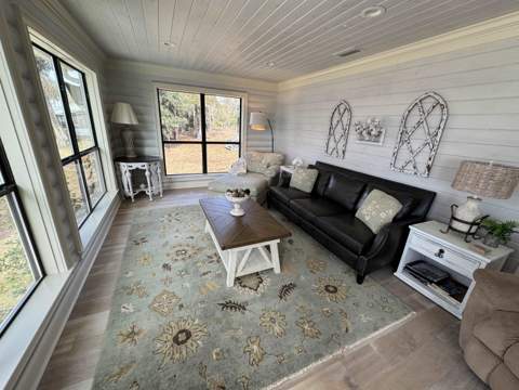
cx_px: 260
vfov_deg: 85.7
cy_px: 195
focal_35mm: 14
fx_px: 210
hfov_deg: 102.1
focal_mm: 2.22
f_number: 2.2
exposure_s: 1/120
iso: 80
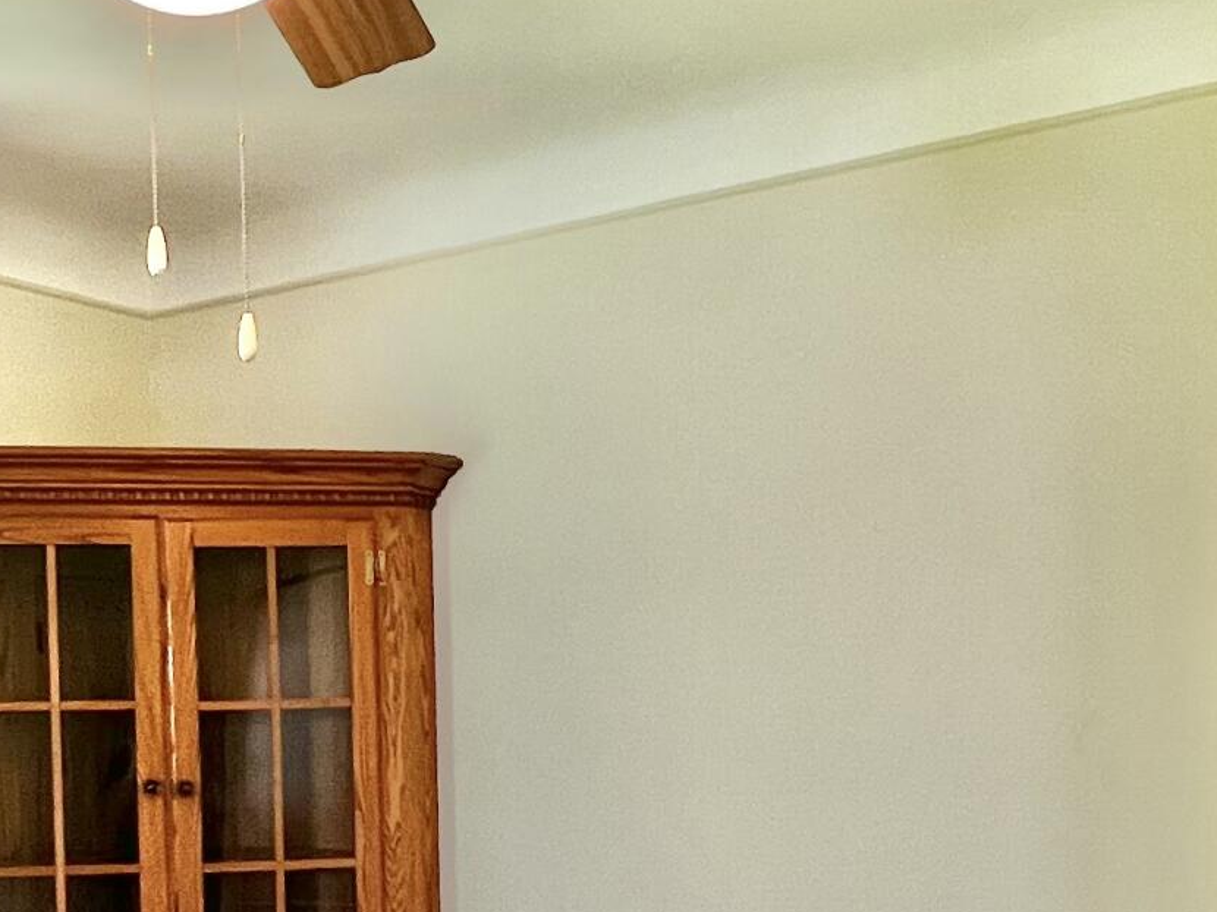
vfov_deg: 29.8
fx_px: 1652
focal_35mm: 47
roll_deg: +1.5
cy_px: 787
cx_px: 472
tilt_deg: -2.0
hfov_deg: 40.2
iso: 200
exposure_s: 1/99
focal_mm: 1.57
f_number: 1.8
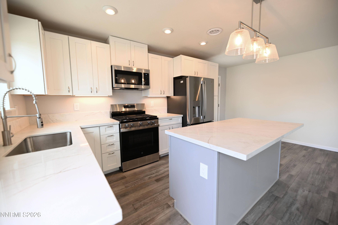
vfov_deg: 81.2
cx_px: 169
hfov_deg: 104.2
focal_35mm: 14
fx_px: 131
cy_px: 112
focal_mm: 14
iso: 125
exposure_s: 1/50
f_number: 3.2
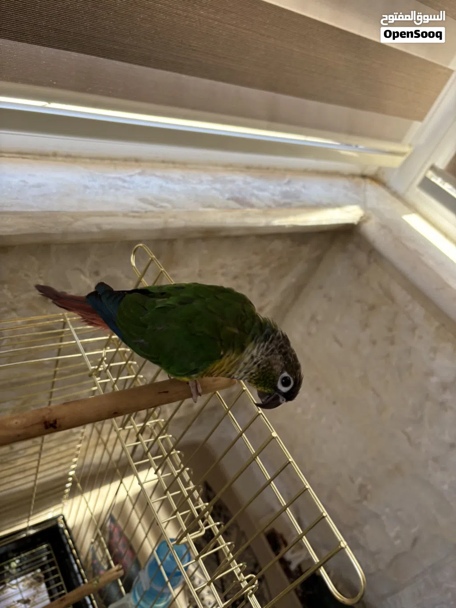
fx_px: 457
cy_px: 304
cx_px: 228
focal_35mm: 26
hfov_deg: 53.1
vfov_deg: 67.3
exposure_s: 1/121
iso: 64
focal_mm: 5.96
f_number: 1.6
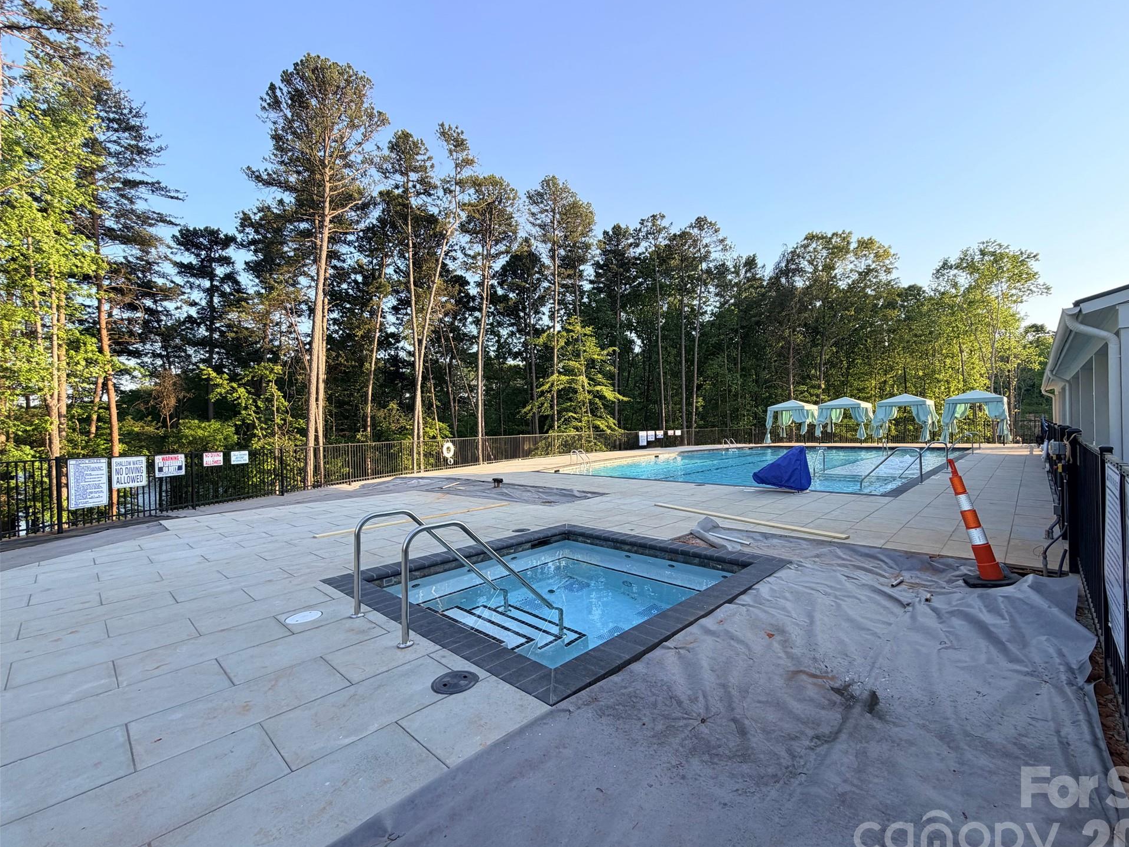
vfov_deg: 81.8
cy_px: 429
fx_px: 489
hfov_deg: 98.0
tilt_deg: +0.3
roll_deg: +0.9
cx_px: 604
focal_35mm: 15
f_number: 2.2
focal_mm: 2.22
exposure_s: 1/502
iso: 64
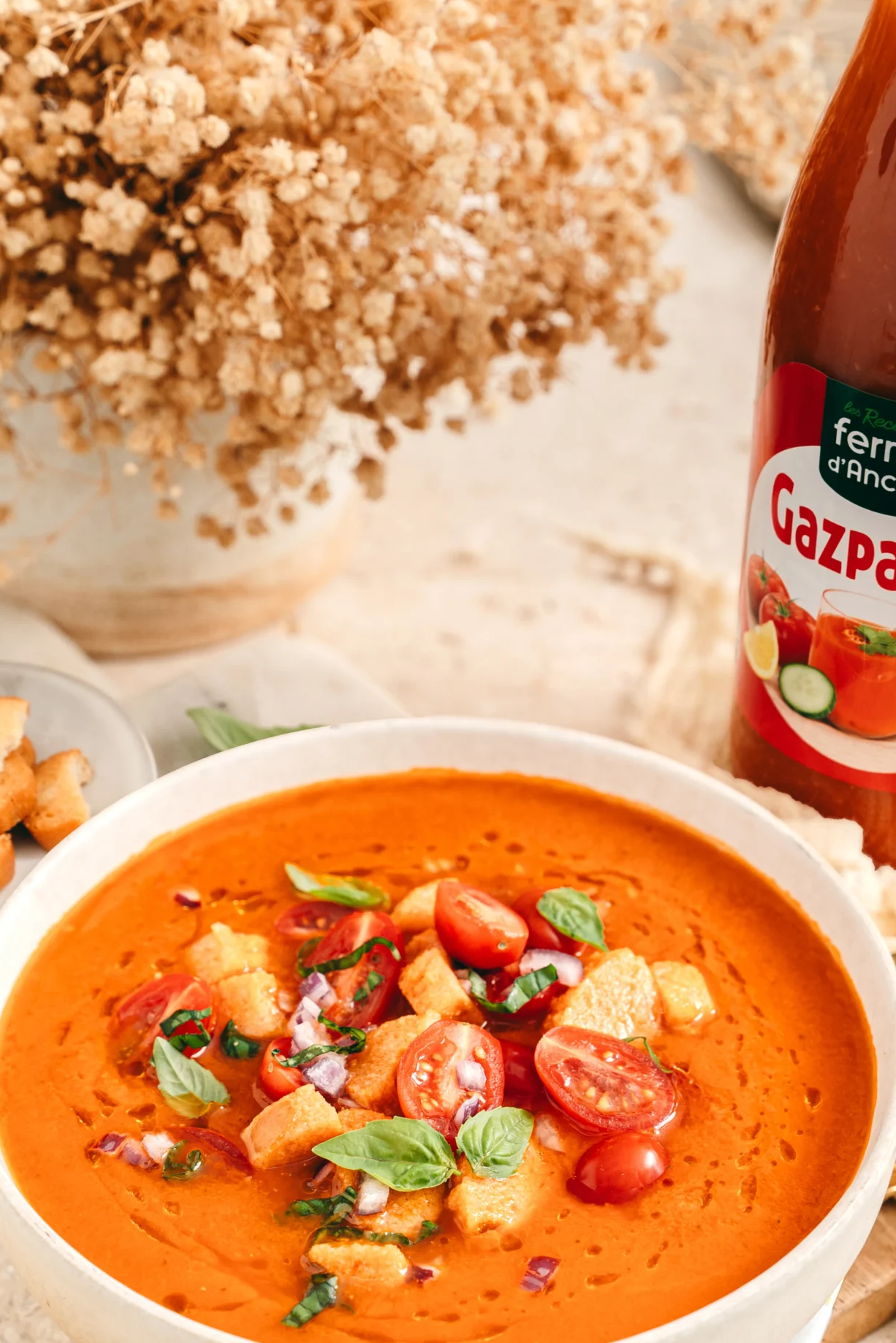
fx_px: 2911
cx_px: 458
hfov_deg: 17.5
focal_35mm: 78
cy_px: 909
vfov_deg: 25.8
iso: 100
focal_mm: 56
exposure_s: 1/15
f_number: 5.6
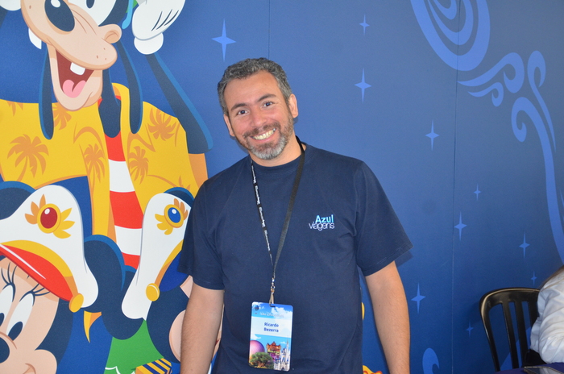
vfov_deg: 21.5
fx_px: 985
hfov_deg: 31.9
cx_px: 282
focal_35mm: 63
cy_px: 187
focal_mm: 42
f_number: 4.5
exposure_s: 1/60
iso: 800
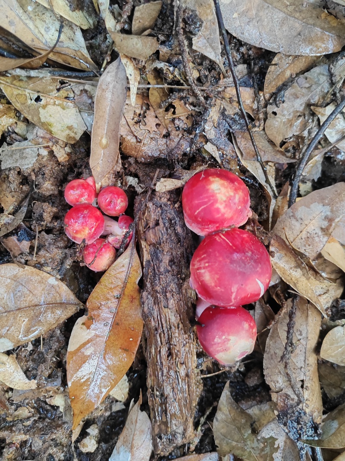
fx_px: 359
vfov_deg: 65.3
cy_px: 230
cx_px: 172
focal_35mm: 27
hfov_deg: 51.3
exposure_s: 1/100
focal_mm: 5.52
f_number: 1.9
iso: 800
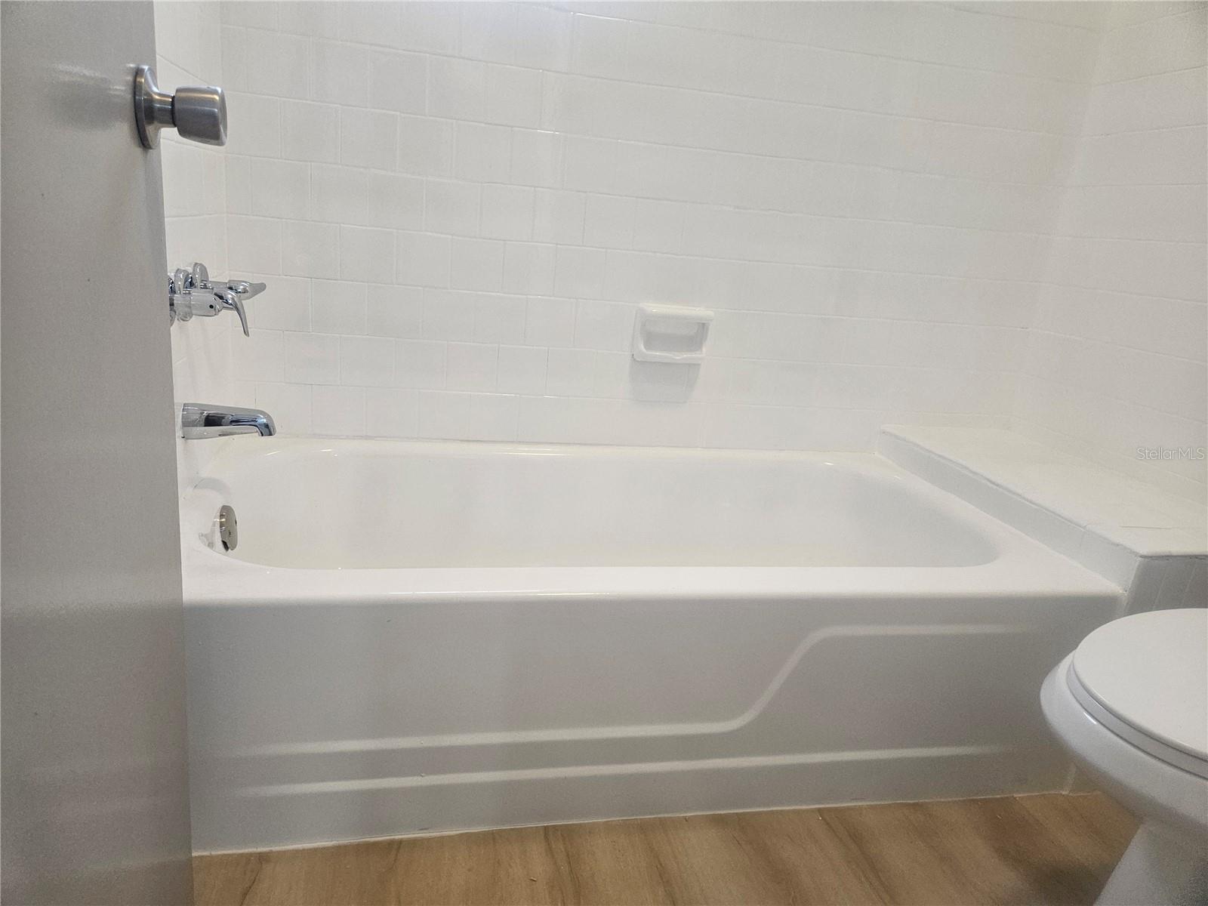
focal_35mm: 23
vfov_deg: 58.9
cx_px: 604
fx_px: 803
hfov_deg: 73.9
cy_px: 453
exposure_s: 1/120
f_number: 1.8
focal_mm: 5.4
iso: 320
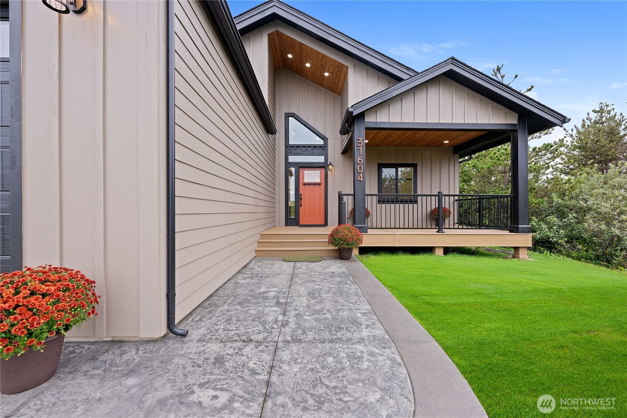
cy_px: 209
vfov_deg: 81.2
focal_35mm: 14
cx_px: 314
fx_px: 244
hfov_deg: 104.3
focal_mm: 14
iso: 400
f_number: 8
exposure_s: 1/100
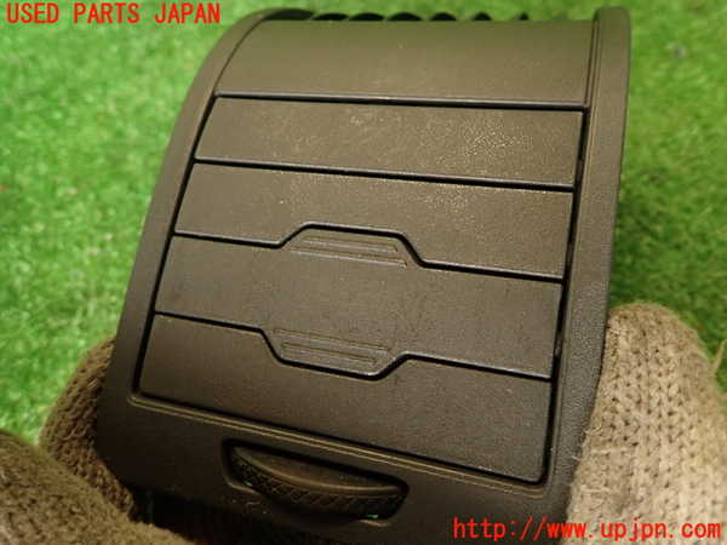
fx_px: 525
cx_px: 364
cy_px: 272
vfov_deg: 54.9
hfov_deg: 69.4
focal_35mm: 25
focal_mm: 4.5
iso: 200
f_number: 2
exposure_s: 1/30
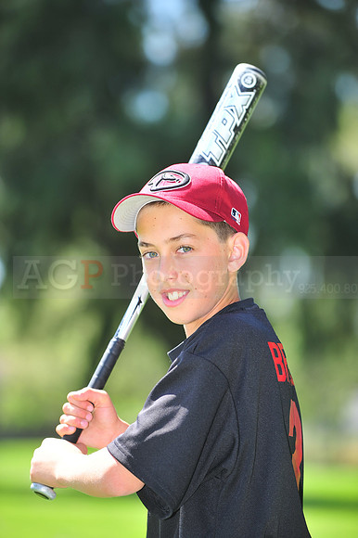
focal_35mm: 200
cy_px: 269
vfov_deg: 10.3
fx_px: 2987
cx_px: 179
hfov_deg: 6.9
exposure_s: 1/500
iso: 200
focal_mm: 200
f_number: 4.5
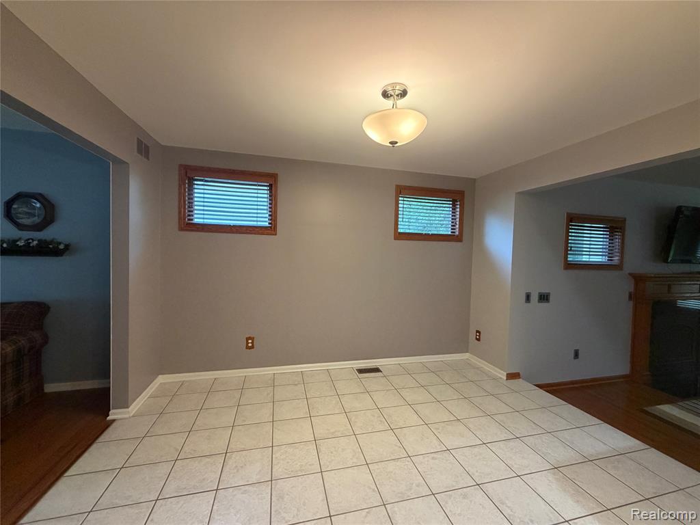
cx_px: 350
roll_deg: -0.6
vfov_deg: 85.7
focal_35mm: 14
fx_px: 283
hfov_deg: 102.1
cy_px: 262
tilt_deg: -2.5
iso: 400
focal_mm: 2.22
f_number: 2.2
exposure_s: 1/60
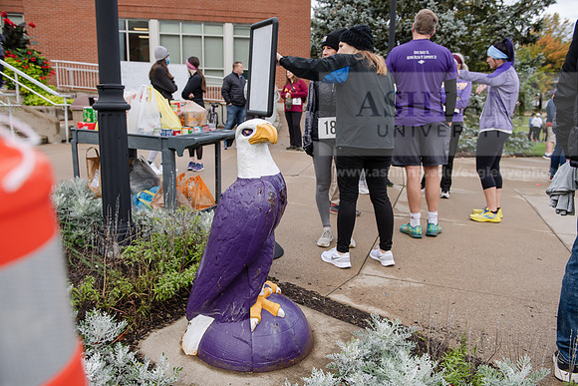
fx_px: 498
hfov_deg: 60.3
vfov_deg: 42.3
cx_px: 289
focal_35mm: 31
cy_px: 193
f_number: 5
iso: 400
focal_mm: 31
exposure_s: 1/320
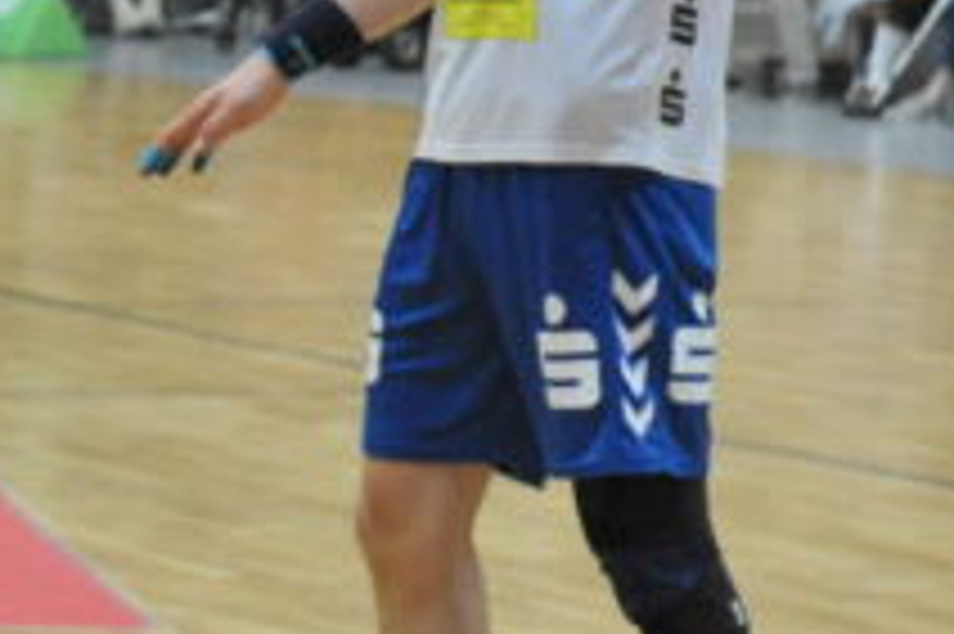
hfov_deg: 6.0
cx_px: -706
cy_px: -2
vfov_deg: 4.1
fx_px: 8950
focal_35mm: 338
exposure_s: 1/400
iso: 3200
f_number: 4.5
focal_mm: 70
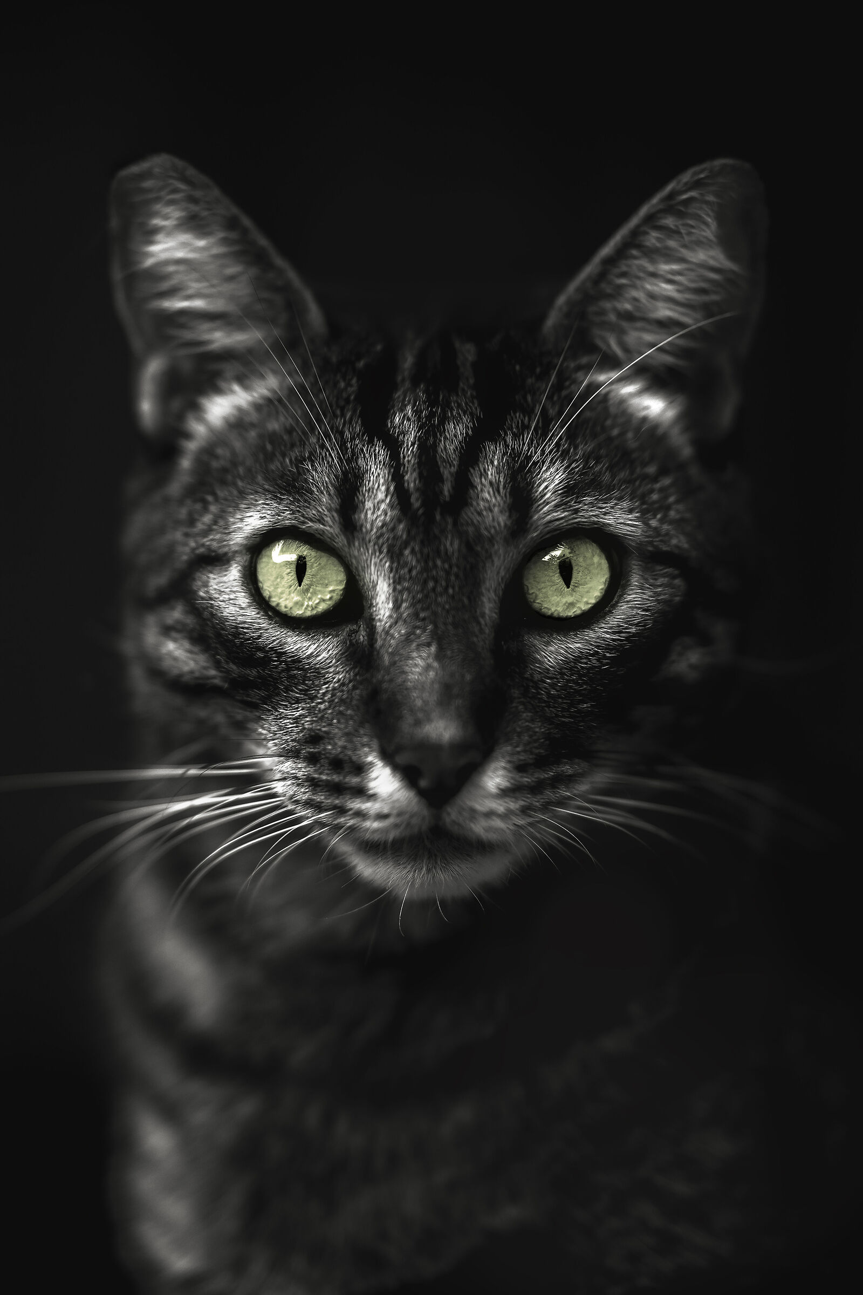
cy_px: 648
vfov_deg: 18.1
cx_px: 432
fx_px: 4063
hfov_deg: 12.1
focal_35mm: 113
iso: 1600
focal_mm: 75
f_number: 1.2
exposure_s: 1/900
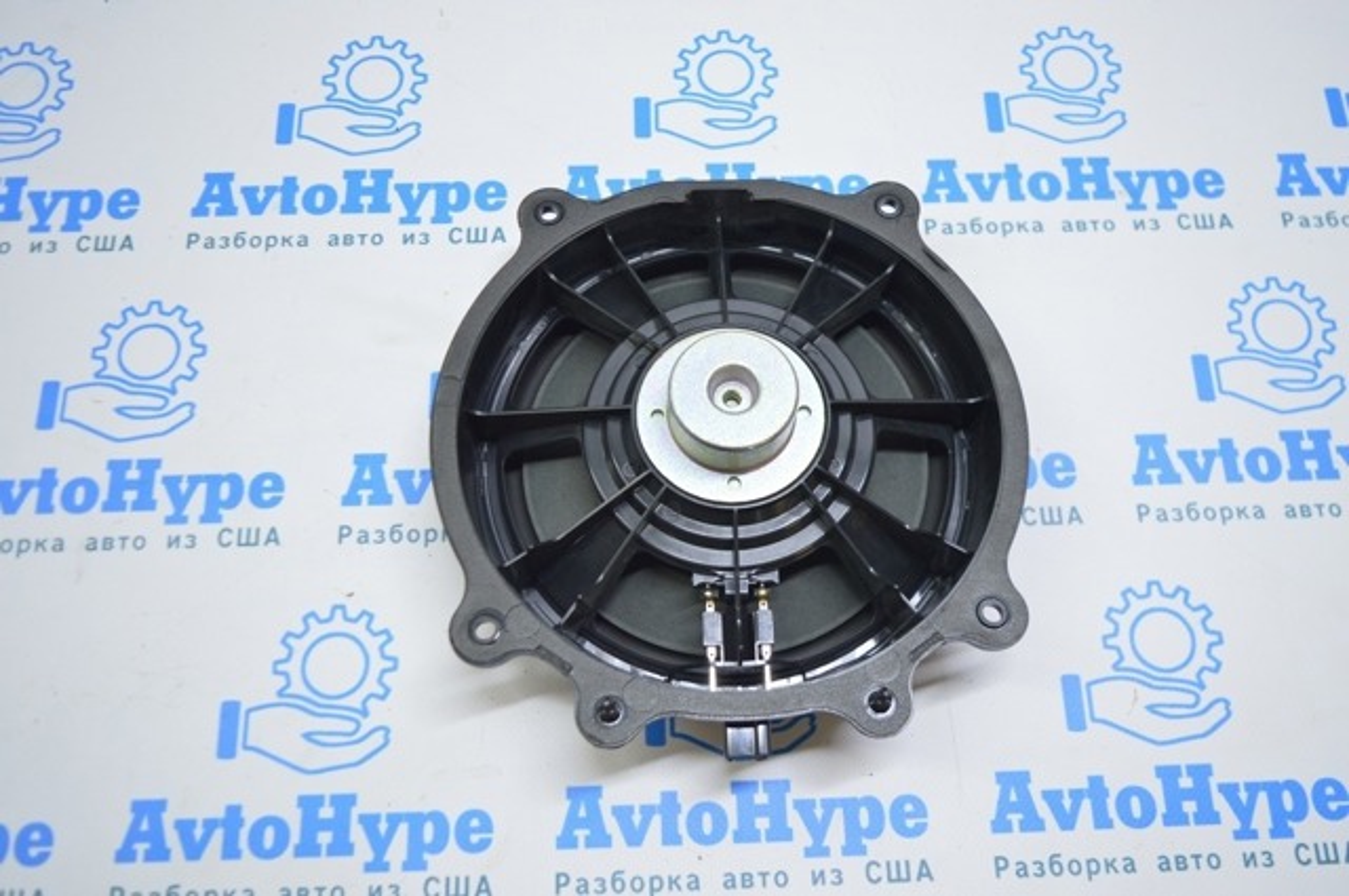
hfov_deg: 57.3
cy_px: 448
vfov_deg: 39.9
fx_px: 1235
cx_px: 674
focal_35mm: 33
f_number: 3.8
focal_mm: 22
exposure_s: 1/50
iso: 400
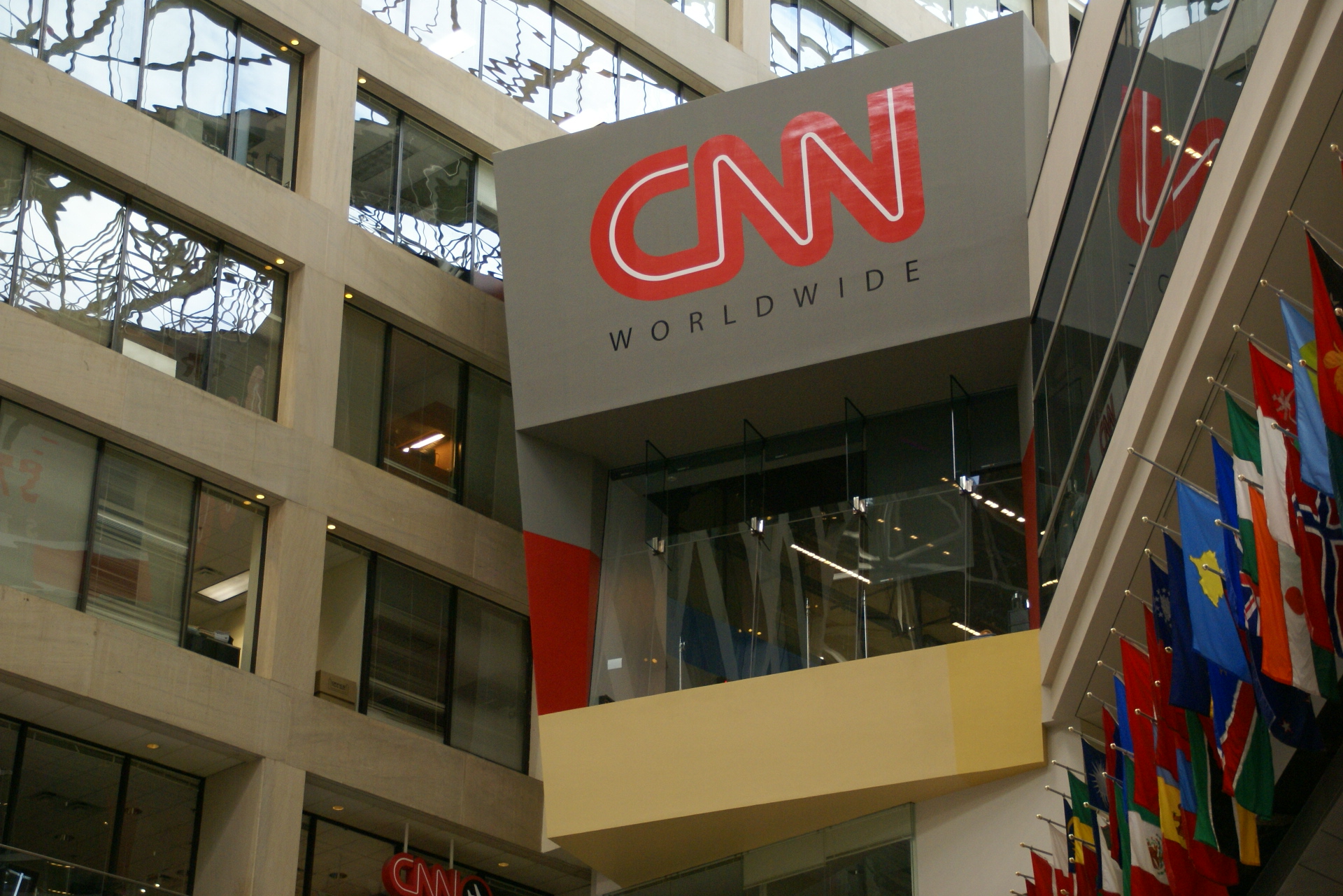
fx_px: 2798
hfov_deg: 27.0
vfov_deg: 18.2
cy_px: 448
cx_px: 672
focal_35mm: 75
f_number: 4.5
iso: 400
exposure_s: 1/40
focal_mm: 50
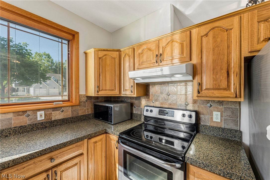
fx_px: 105
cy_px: 90
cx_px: 135
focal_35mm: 14
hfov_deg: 104.3
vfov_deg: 81.2
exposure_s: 1/40
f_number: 5.6
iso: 200
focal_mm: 14
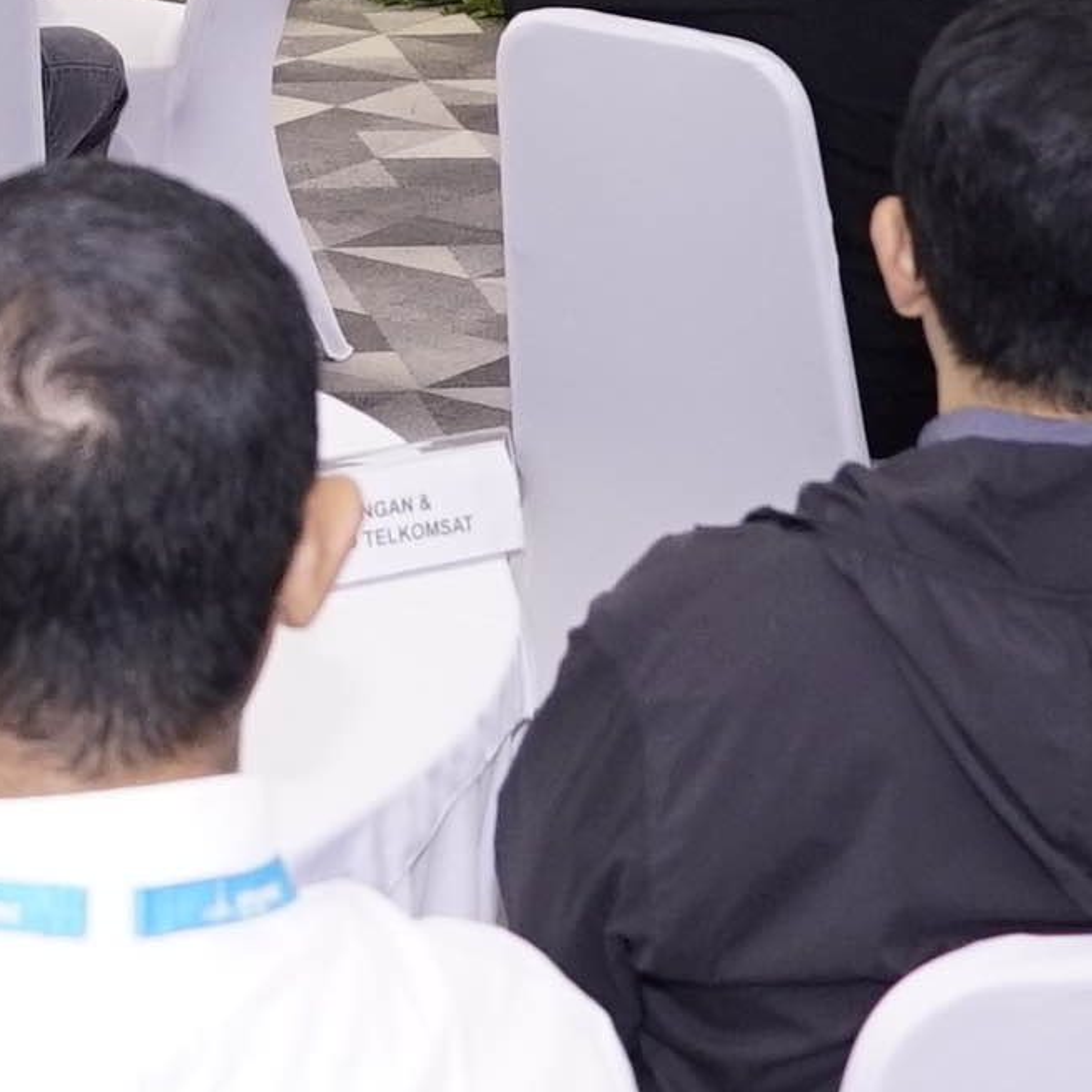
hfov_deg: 12.9
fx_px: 4711
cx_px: -156
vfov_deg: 12.7
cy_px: -398
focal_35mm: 132
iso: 1600
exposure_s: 1/160
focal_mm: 24
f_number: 4
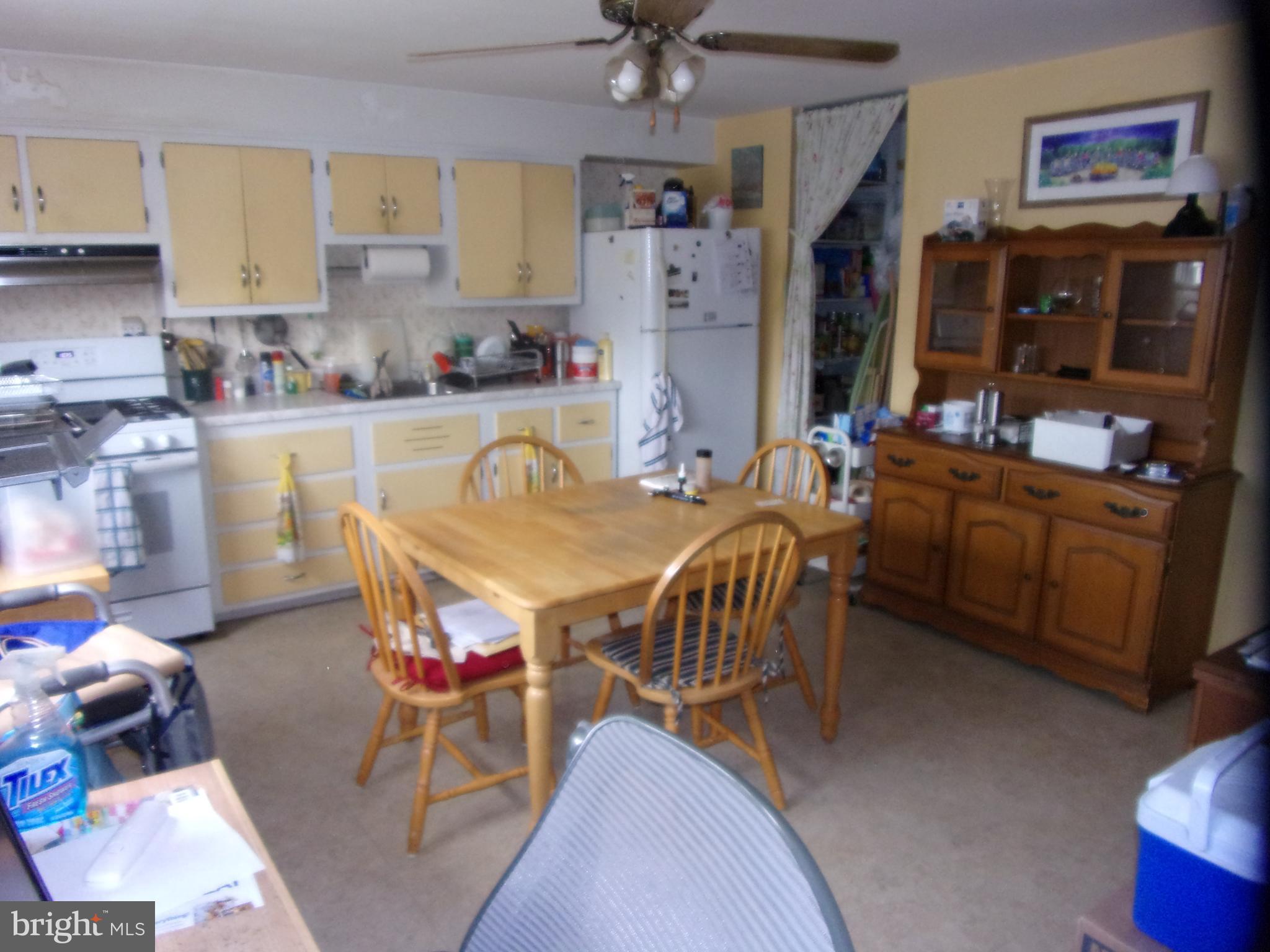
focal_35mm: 24
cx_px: 635
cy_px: 476
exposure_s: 1/34
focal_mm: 4.3
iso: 200
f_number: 3.3
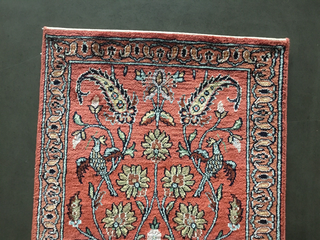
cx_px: 160
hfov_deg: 58.4
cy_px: 120
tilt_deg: -87.3
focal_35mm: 31
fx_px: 287
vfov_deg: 45.4
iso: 250
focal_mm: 3.3
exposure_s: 1/33
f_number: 2.4
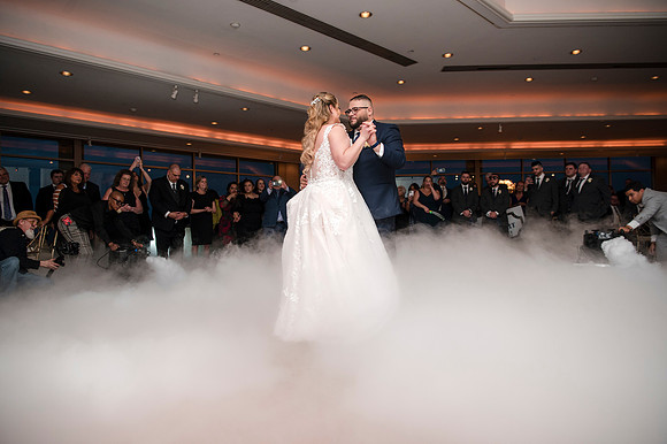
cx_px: 334
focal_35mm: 24
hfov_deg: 73.6
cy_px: 222
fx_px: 446
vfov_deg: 52.9
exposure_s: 1/100
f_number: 3.5
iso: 800
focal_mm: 24
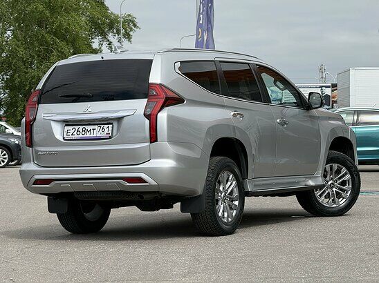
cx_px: 190
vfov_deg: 12.3
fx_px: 1313
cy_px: 142
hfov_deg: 16.4
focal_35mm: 120
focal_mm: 15.66
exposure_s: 1/2083
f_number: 2.8
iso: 64
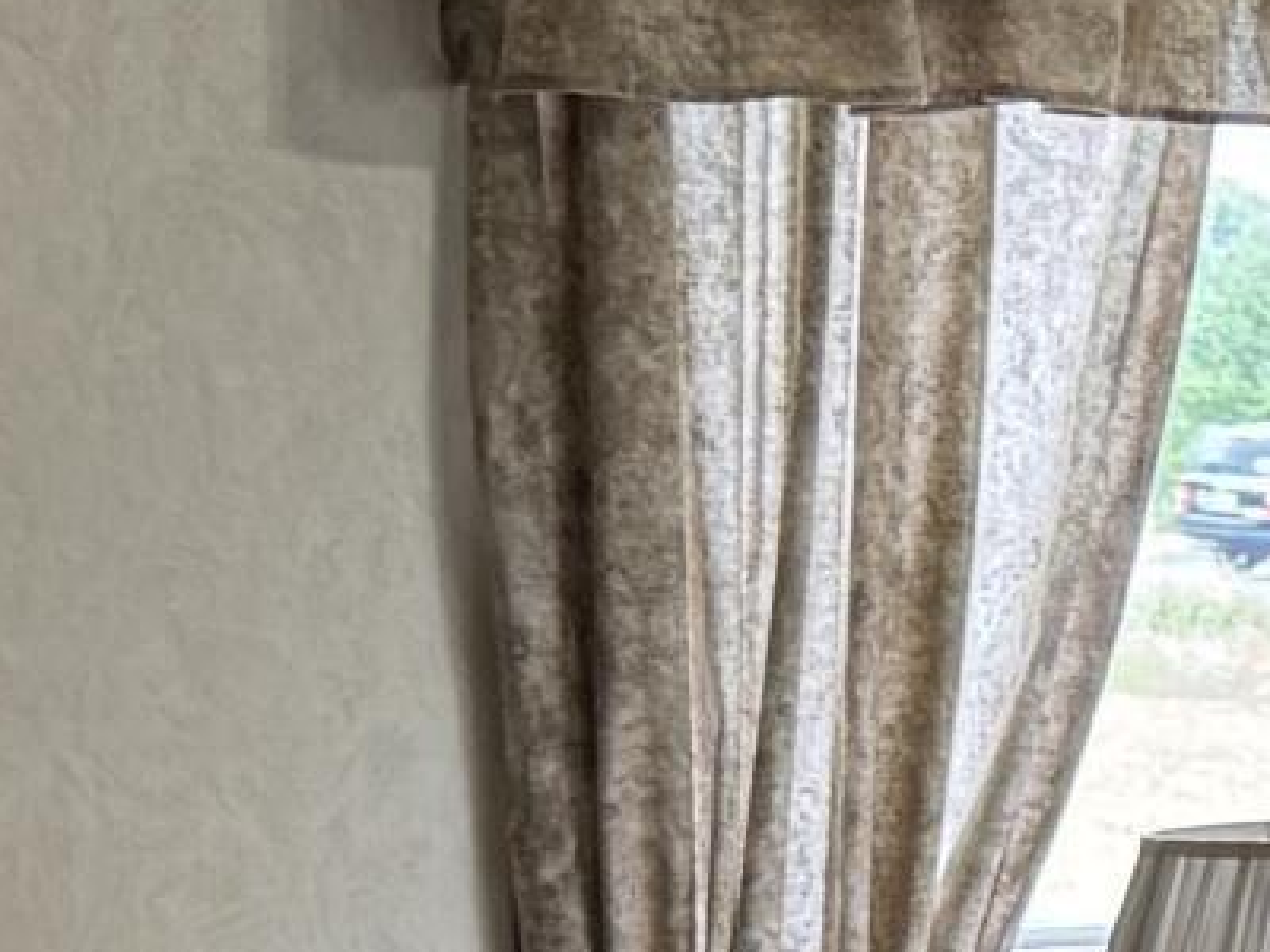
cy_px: 1244
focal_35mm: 180
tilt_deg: -7.8
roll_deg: -0.5
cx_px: 2794
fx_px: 6604
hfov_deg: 9.9
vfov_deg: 8.1
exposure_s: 1/101
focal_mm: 6.76
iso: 200
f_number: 1.78
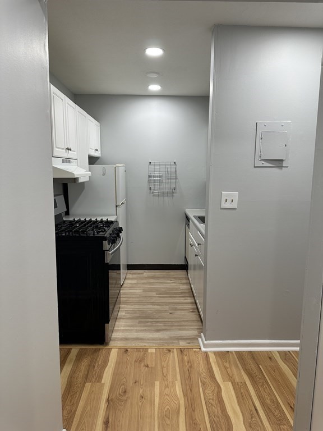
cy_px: 216
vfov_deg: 71.6
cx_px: 162
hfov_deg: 56.8
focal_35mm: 24
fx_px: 299
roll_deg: -0.4
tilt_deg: -8.2
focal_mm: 6.86
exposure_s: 1/120
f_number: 1.78
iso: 160
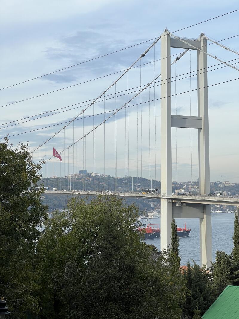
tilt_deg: +3.1
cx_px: 120
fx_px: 709
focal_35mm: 77
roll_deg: +0.3
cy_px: 160
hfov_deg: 19.1
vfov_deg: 25.3
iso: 32
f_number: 2.8
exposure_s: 1/402
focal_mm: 9
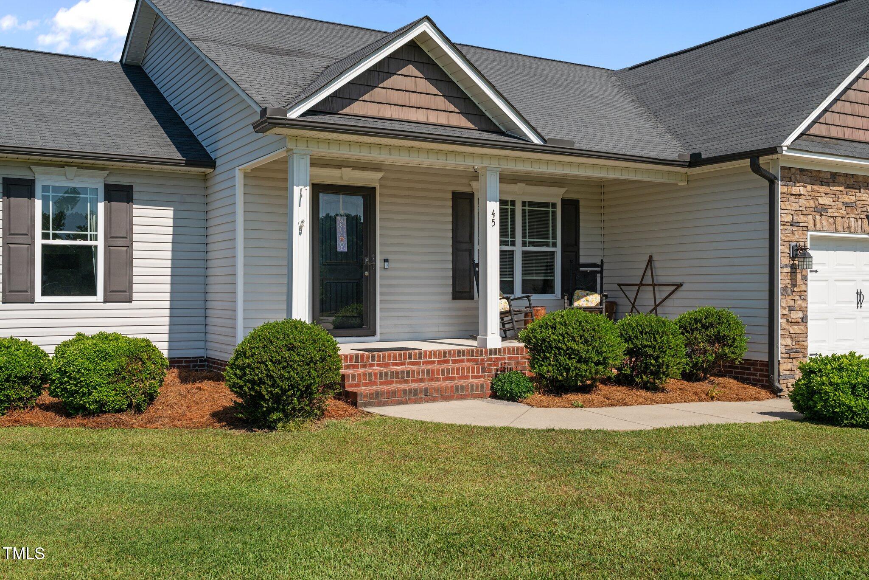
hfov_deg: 54.4
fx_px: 845
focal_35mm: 35
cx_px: 434
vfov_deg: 37.9
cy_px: 290
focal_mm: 35
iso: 400
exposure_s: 1/1000
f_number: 8
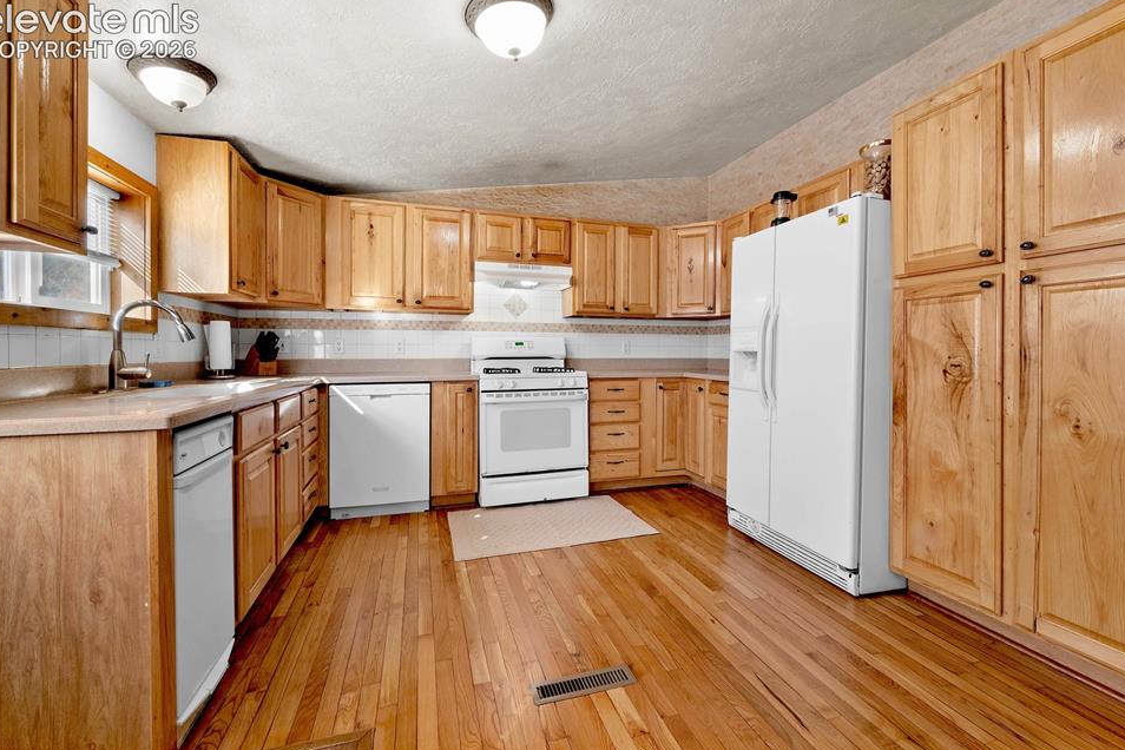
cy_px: 356
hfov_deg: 100.4
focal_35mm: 15
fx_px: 469
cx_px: 571
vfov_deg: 77.3
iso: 640
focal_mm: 14
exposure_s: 1/3
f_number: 14
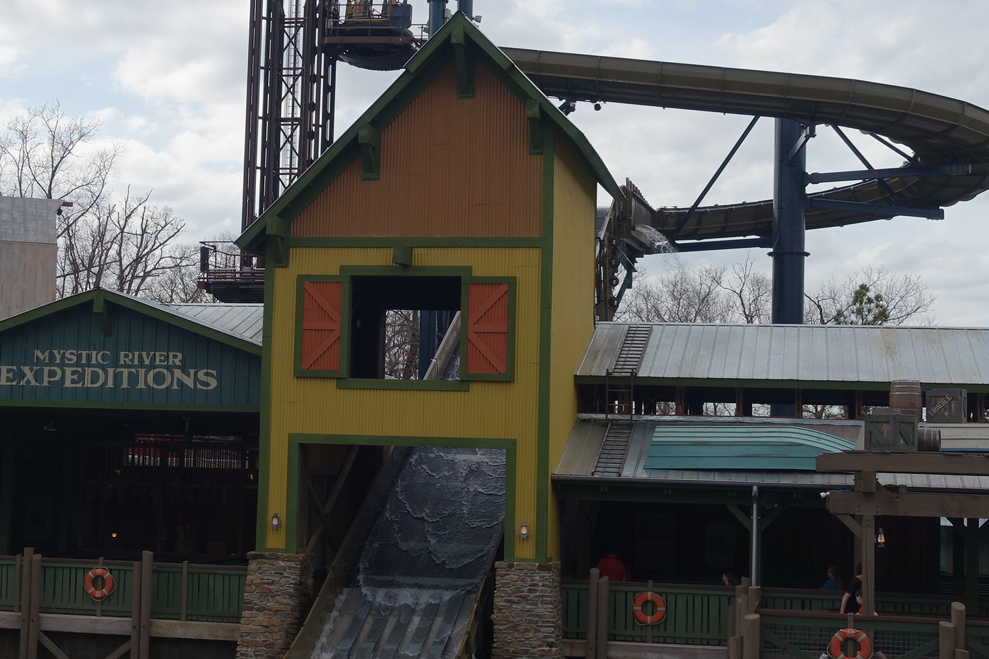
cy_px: 291
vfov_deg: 19.2
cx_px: 330
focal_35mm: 71
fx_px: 1950
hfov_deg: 28.3
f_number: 4
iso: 125
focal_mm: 13.92
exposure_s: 1/125
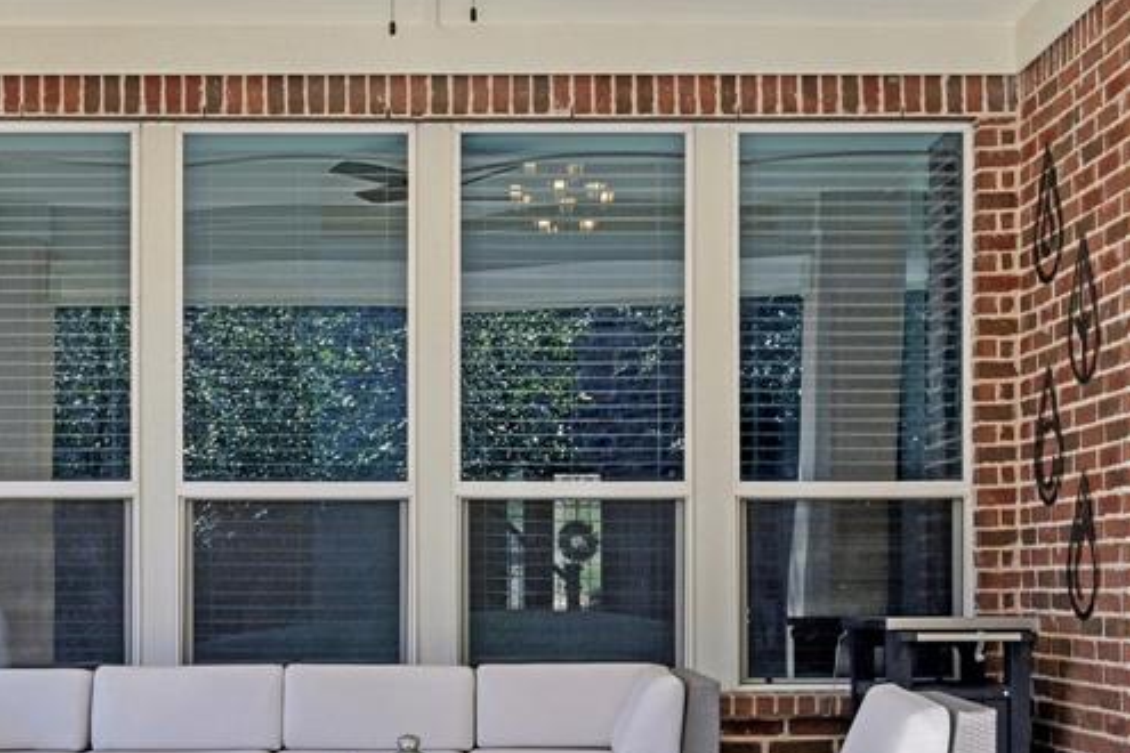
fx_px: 1946
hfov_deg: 32.2
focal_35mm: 62
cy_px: 507
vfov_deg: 21.8
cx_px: 431
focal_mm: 30
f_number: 8
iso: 400
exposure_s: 1/800
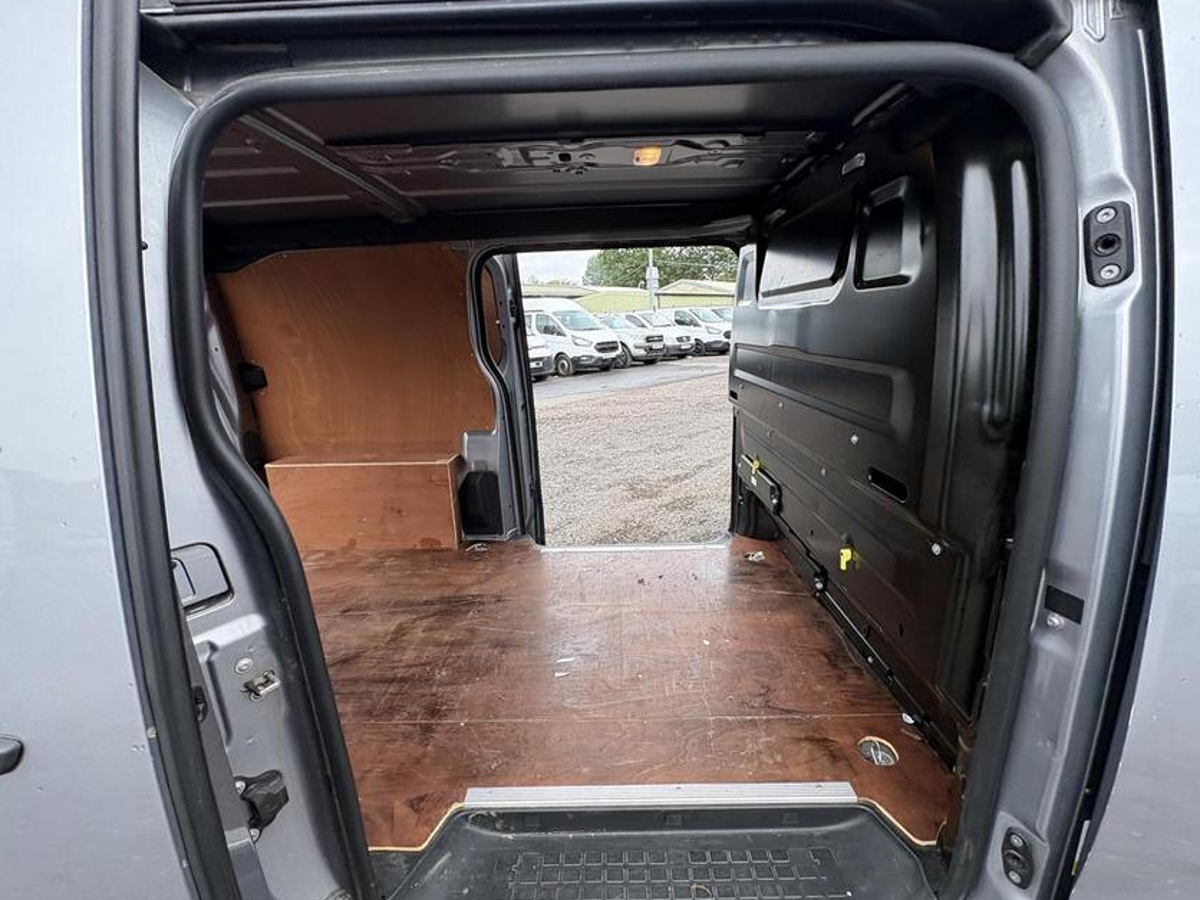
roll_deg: +5.0
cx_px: 607
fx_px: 520
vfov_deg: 81.7
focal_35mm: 15
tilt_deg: -9.5
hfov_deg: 98.2
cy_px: 471
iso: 64
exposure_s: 1/154
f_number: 2.2
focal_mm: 2.22
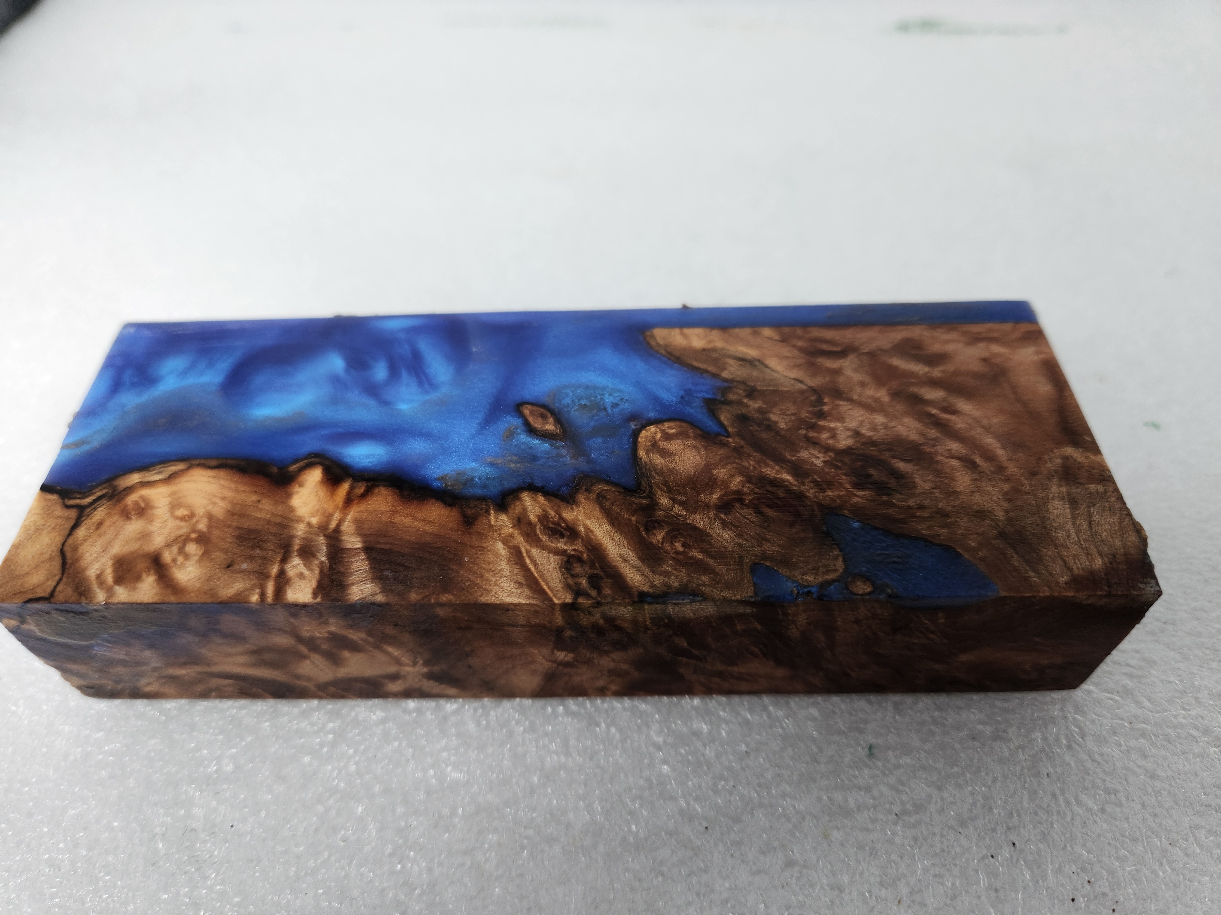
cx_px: 610
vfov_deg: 58.9
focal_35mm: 23
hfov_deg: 73.9
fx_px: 811
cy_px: 458
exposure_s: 1/120
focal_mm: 5.4
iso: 64
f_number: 1.8
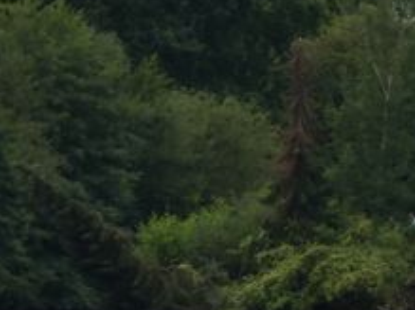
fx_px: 16296
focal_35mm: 1360
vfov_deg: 1.1
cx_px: 453
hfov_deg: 1.5
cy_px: 537
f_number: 5.6
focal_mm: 66.7
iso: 80
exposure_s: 1/320
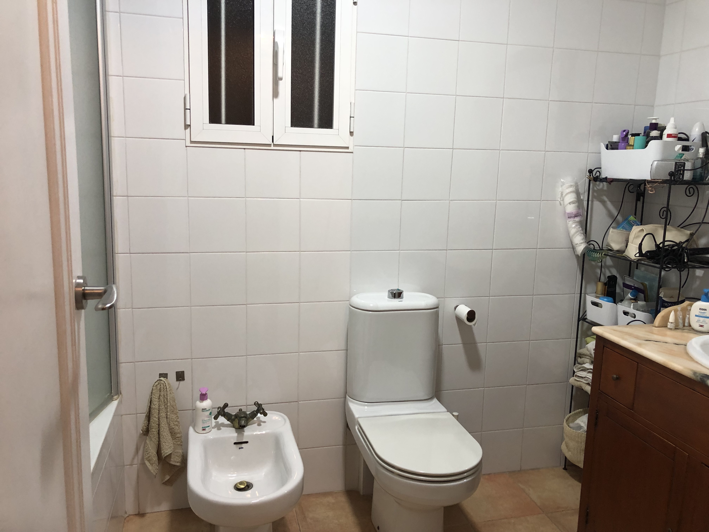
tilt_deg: -9.0
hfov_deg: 63.4
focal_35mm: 28
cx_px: 354
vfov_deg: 49.7
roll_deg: -2.1
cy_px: 266
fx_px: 573
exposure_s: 1/17
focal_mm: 3.99
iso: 40
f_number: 1.8
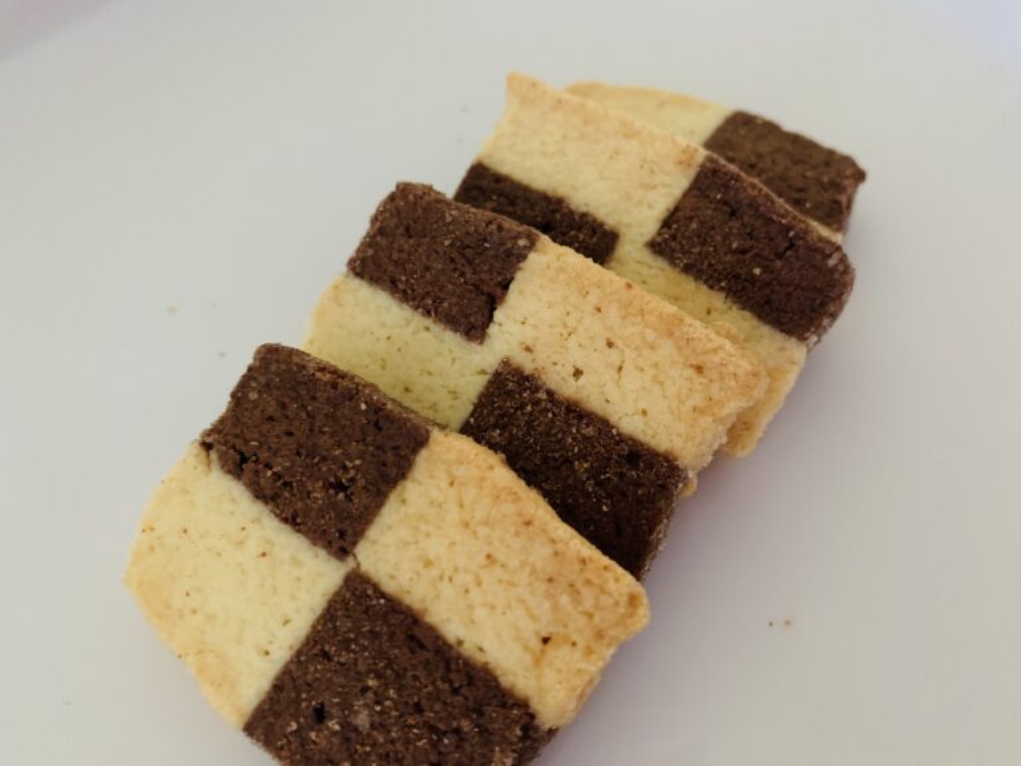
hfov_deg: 67.3
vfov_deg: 53.1
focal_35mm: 26
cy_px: 383
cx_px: 510
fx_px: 767
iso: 500
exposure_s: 1/30
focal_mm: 4.25
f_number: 1.8
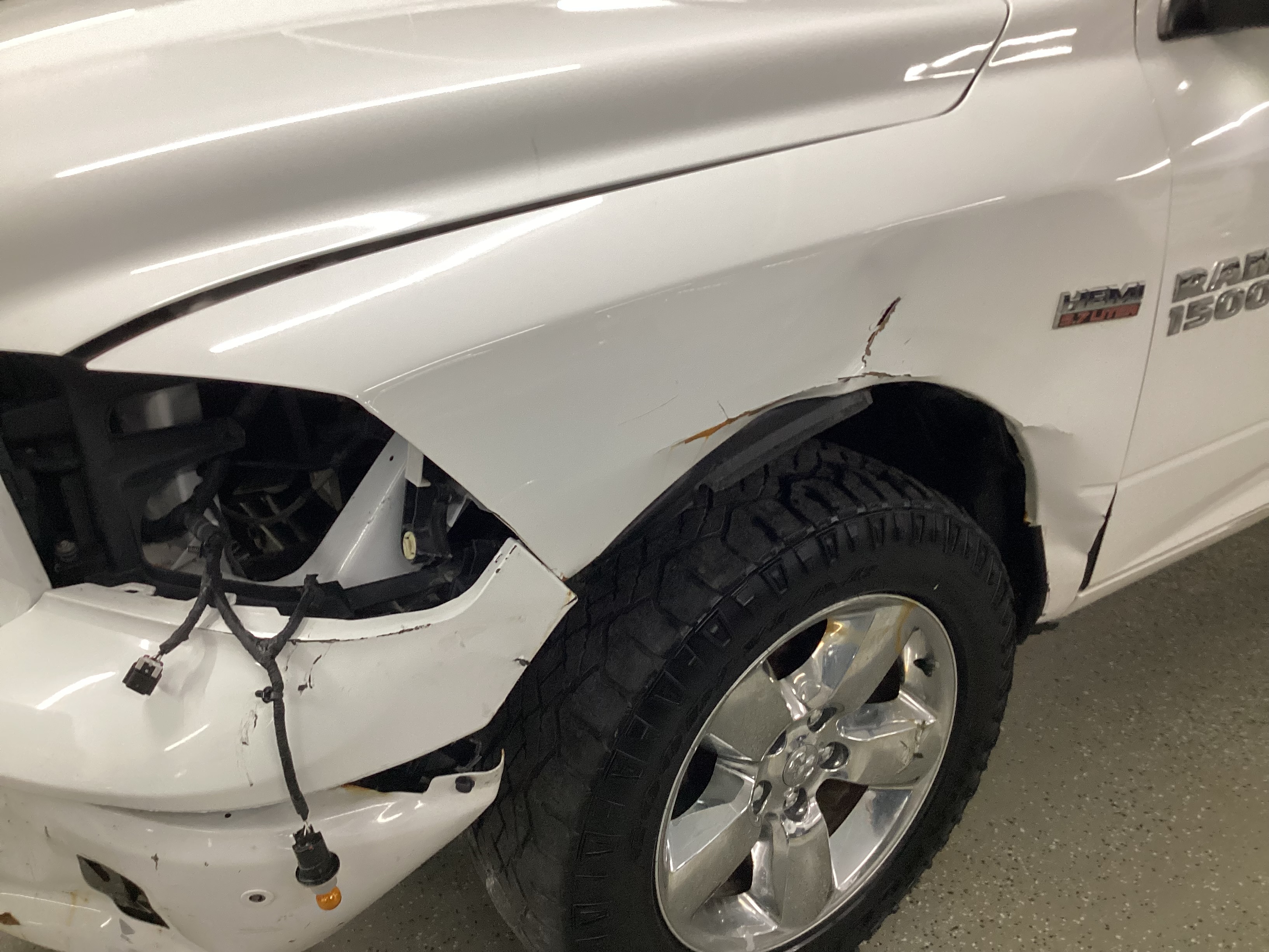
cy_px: 476
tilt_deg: -26.5
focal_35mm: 31
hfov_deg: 58.4
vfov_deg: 45.4
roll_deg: +2.0
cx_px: 634
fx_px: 1136
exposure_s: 1/60
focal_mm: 3.3
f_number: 2.4
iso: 160
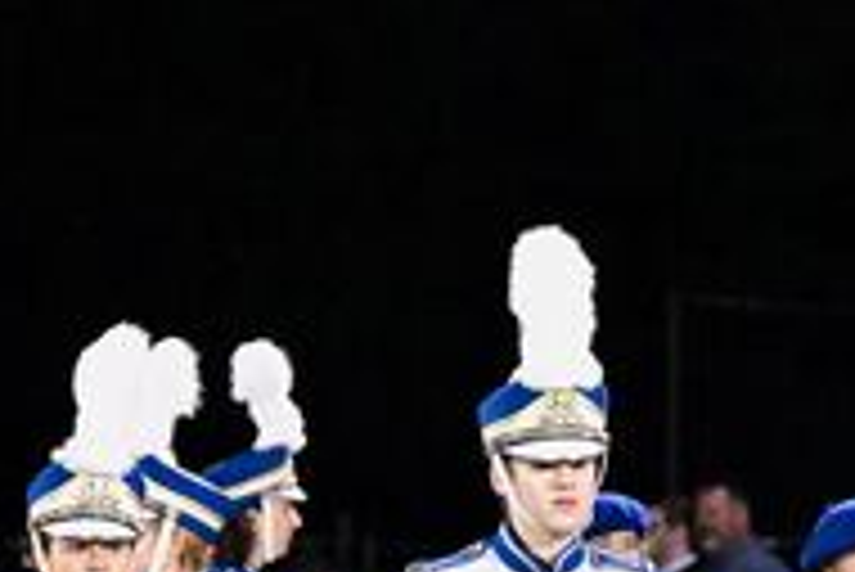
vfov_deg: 1.6
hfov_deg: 2.4
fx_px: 20012
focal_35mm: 842
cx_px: 459
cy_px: 615
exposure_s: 1/125
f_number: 6.3
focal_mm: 200
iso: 11400
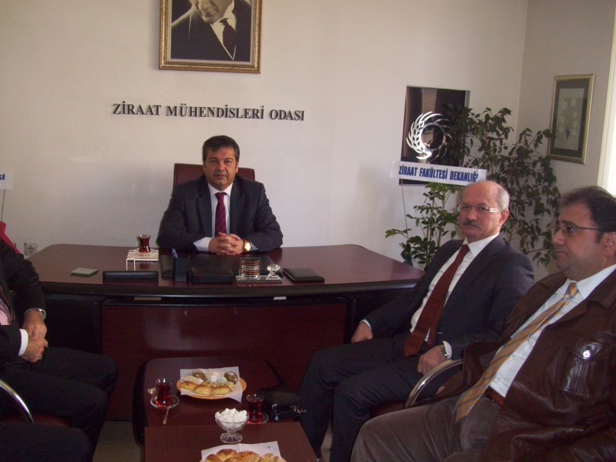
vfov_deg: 38.6
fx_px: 658
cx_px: 286
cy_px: 262
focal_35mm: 37
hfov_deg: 50.1
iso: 160
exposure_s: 1/40
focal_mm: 5.7
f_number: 2.9
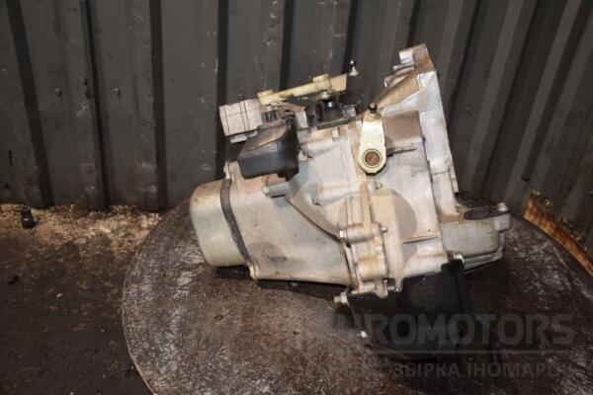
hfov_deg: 57.2
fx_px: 544
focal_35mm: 33
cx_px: 296
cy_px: 198
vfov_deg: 40.0
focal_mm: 22
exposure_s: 1/60
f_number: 5
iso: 800
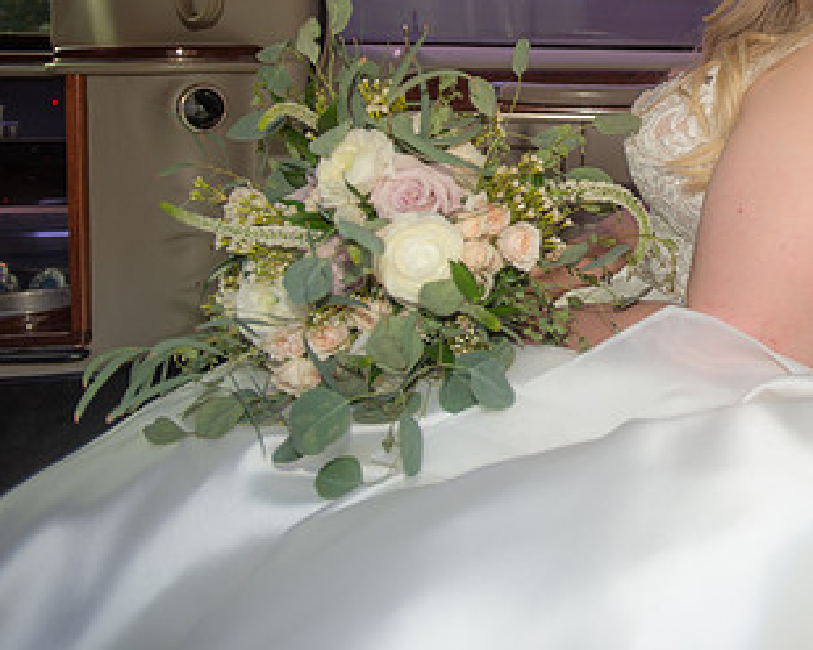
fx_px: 1058
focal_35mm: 44
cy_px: 158
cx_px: 697
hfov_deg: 39.6
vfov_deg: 33.4
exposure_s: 1/60
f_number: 2.8
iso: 64
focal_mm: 25
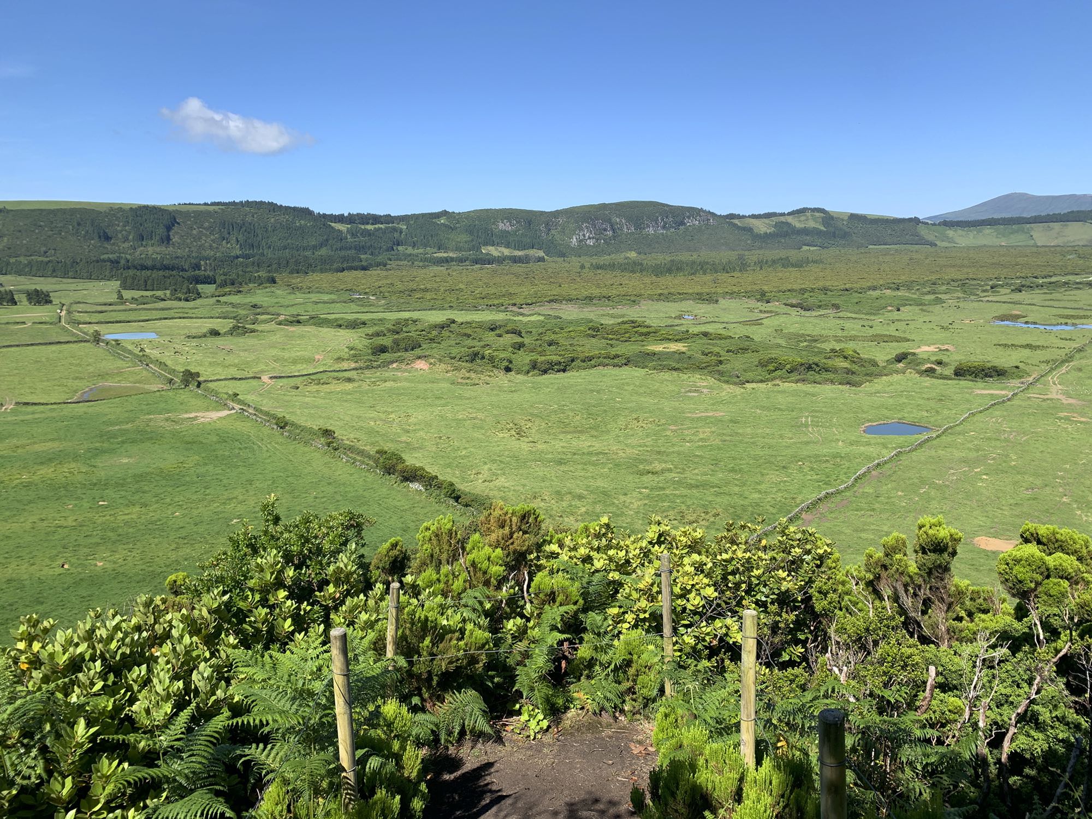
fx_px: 820
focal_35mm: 26
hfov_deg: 67.3
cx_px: 546
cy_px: 410
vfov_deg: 53.1
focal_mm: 4.25
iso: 25
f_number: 1.8
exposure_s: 1/1779
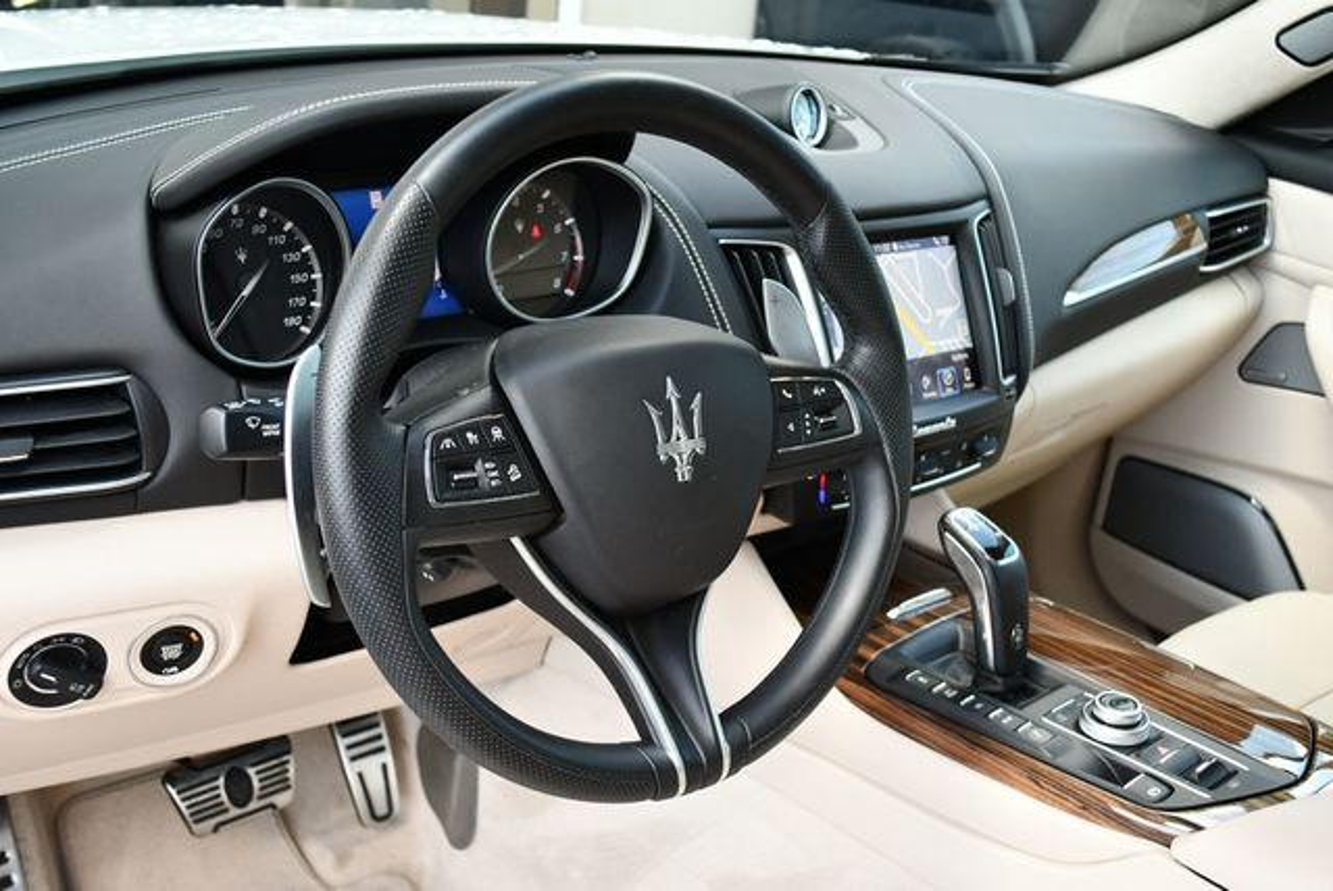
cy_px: 446
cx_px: 666
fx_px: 1482
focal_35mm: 40
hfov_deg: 48.4
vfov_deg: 33.5
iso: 560
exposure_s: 1/250
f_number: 3.8
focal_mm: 20
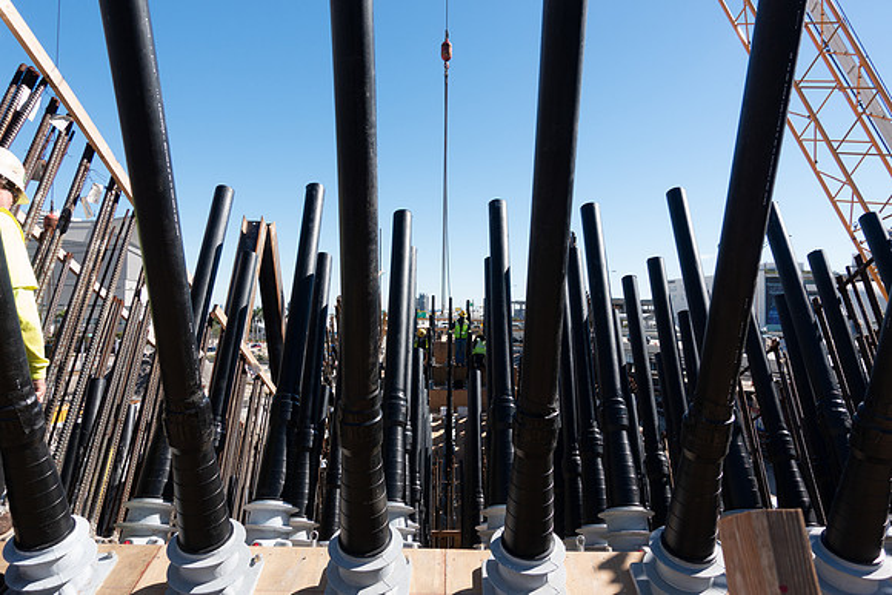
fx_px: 595
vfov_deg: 53.2
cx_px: 446
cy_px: 298
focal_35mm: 24
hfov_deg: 73.7
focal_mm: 8.8
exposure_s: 1/800
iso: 125
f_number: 4
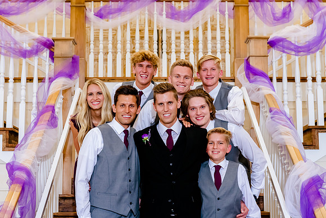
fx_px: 642
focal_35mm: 71
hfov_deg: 28.5
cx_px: 162
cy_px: 109
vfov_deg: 19.2
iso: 2500
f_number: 6.3
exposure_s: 1/200
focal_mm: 70
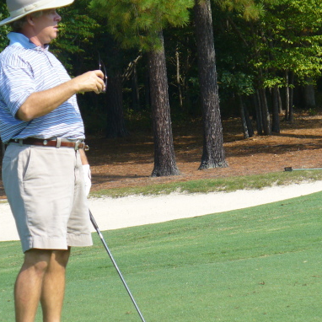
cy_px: 154
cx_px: 136
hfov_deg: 9.3
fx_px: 1979
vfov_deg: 9.3
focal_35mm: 188
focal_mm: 21
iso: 80
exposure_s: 1/500
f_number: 3.7
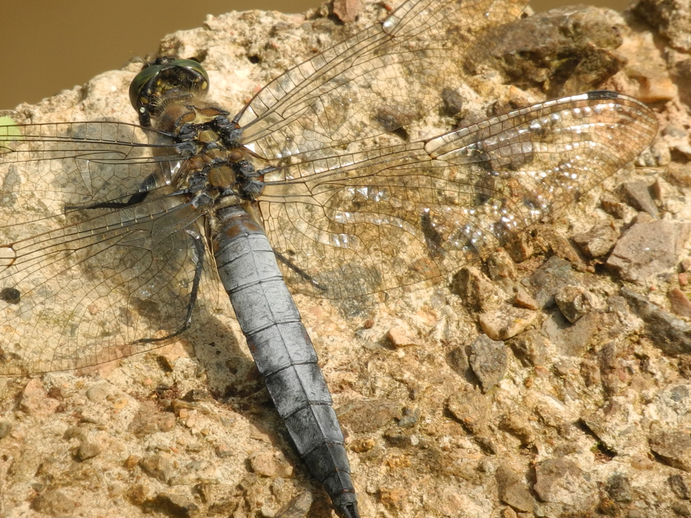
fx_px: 7346
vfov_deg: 4.0
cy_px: 214
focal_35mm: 368
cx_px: 232
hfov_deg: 5.4
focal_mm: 42.6
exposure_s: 1/200
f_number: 8
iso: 100
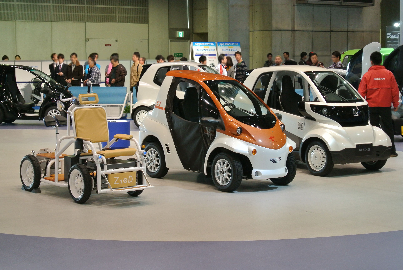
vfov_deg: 16.9
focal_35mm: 81
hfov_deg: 25.0
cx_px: 202
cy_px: 135
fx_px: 908
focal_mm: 30
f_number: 5.6
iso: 560
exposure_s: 1/60
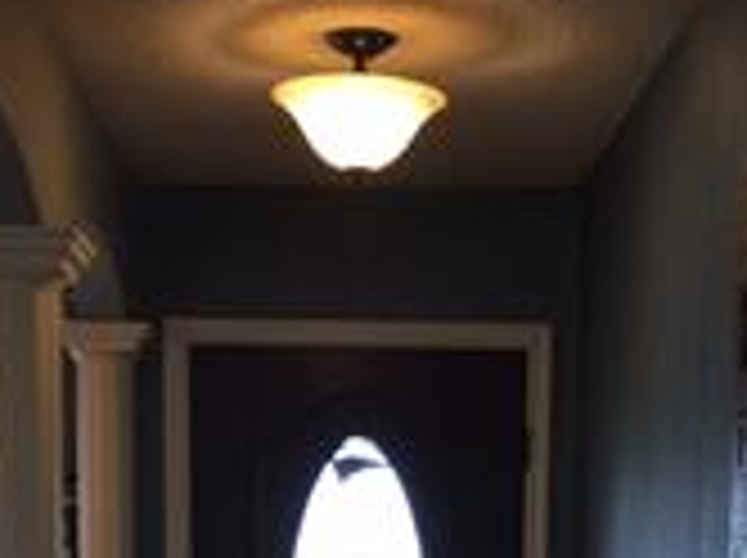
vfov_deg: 15.9
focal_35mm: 84
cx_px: 360
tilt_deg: -9.4
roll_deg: +0.6
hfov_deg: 23.3
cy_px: 868
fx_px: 1810
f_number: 2.2
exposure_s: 1/30
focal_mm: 4.15
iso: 50
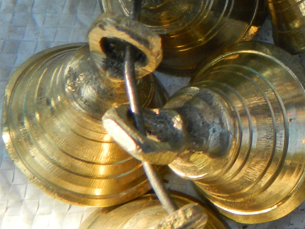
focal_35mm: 254
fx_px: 2238
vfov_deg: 5.8
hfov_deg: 7.6
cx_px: 481
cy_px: 47
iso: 80
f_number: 4
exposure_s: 1/200
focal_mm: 12.6
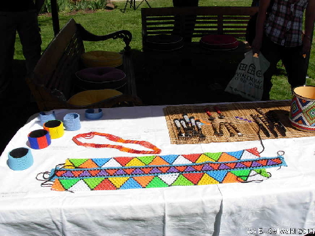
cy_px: 118
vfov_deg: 37.7
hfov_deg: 49.0
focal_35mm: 38
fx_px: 346
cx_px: 158
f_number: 4.9
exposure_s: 1/813
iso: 79
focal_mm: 6.3
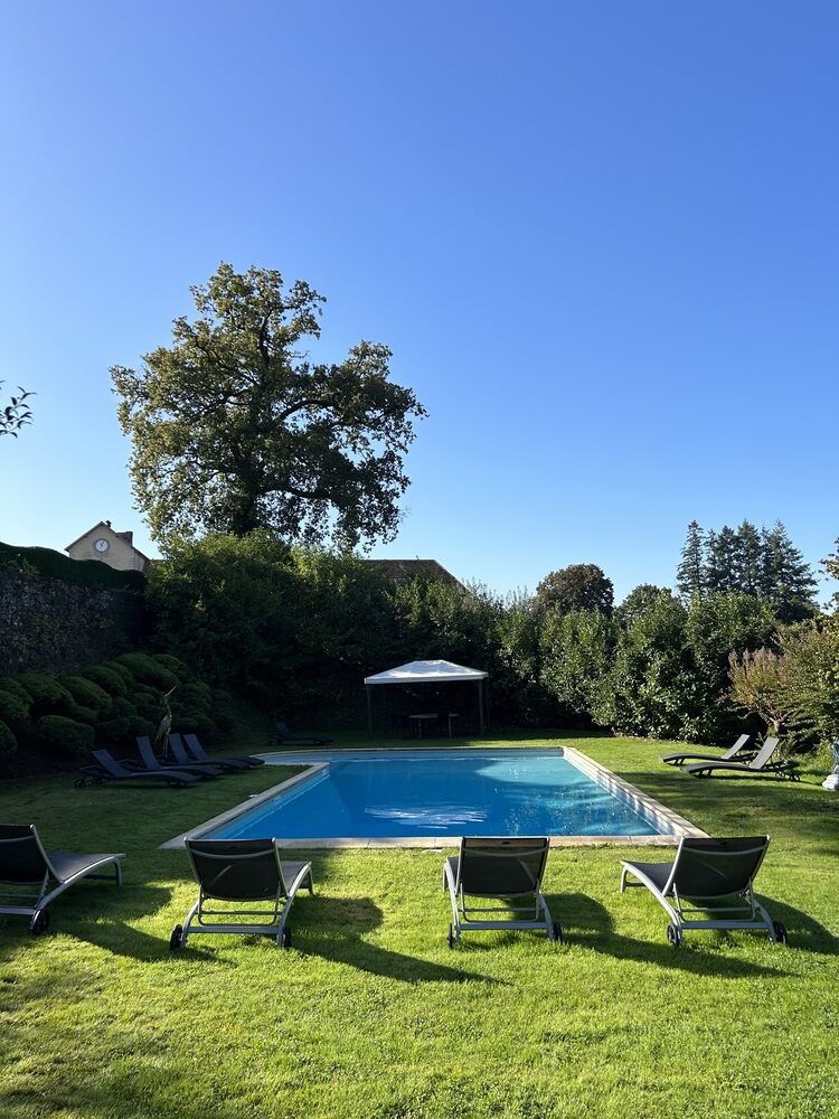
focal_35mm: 26
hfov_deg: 53.1
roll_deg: +1.8
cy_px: 560
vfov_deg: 67.3
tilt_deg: +9.7
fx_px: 840
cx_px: 420
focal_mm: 5.7
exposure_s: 1/2632
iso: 50
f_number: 1.5
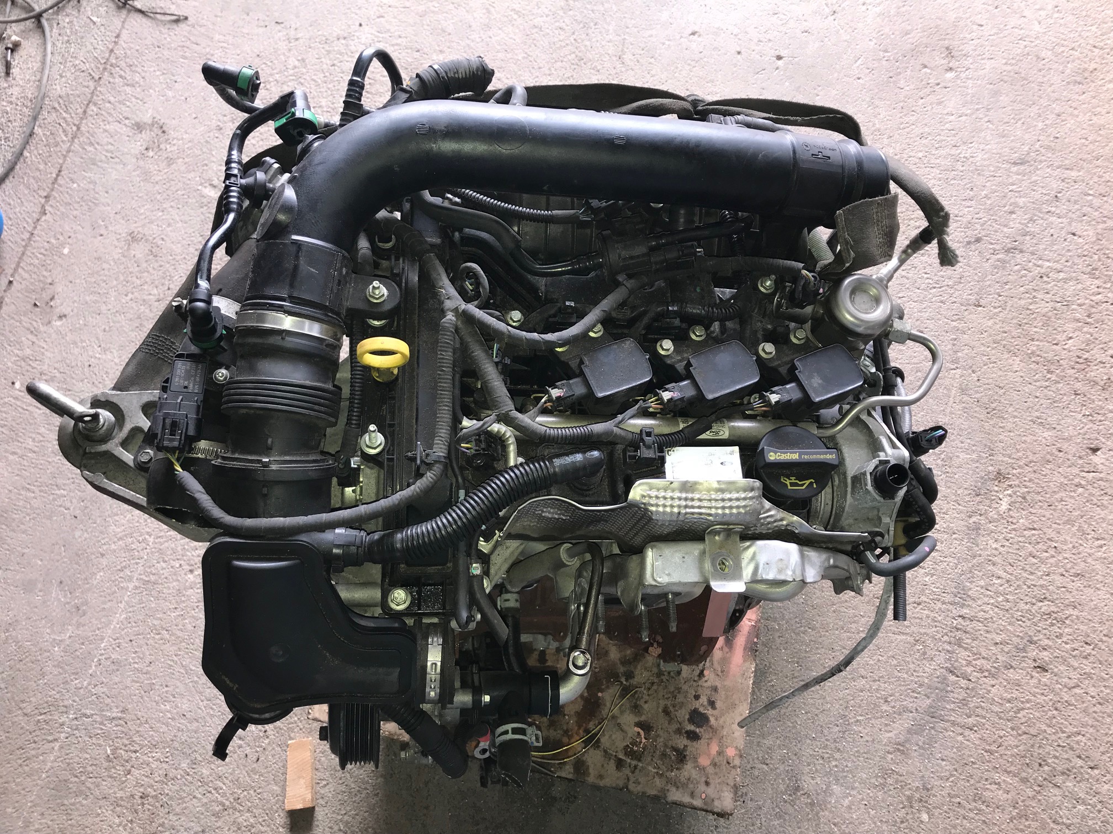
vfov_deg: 49.7
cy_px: 417
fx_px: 900
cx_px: 556
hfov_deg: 63.4
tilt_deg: -71.8
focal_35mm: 28
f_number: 1.8
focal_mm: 3.99
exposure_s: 1/47
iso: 20
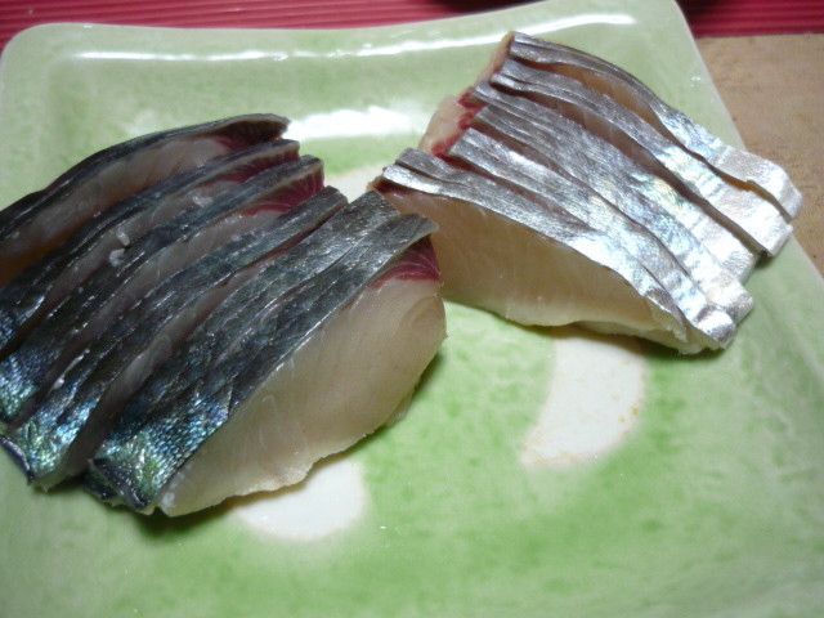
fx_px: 786
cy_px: 309
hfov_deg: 55.4
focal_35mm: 33
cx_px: 412
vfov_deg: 42.9
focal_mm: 5.5
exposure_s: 1/30
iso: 200
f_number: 2.8
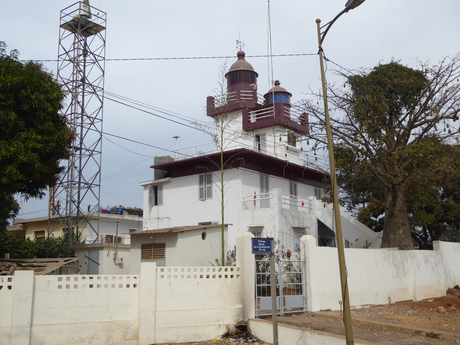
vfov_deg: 34.3
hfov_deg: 44.8
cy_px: 172
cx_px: 230
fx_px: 558
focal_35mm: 42
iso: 80
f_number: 3.8
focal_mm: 7.2
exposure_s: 1/1000
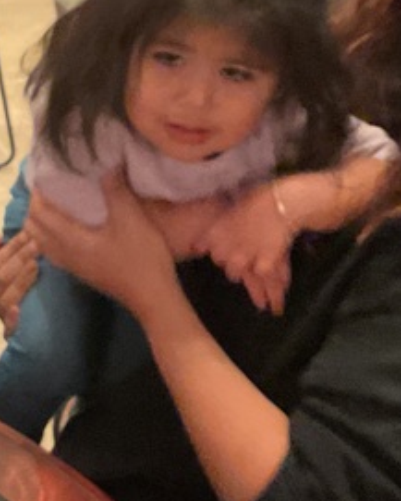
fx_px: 1586
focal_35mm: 107
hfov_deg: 14.0
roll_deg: +1.6
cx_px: -67
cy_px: 159
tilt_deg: -17.2
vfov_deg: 17.9
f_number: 1.8
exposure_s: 1/30
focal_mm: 3
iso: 400
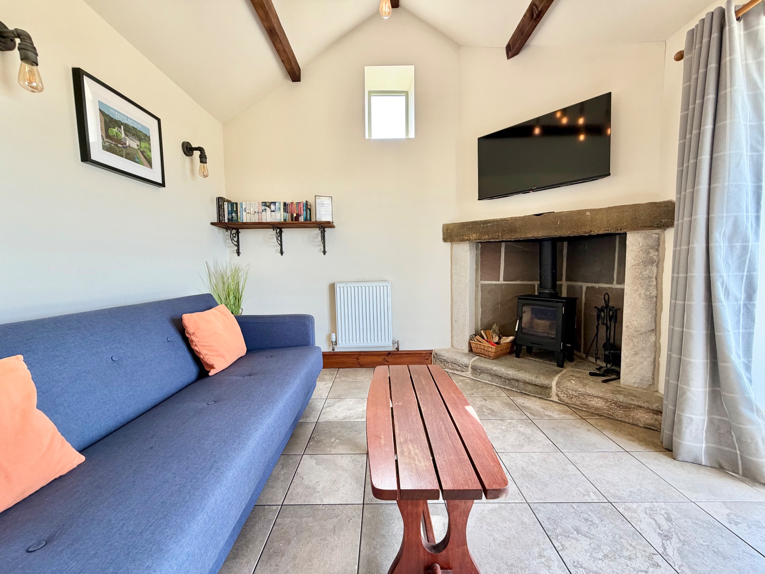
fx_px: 309
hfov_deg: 102.1
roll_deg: +0.5
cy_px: 287
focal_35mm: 14
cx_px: 382
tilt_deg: -4.1
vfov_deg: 85.7
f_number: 2.2
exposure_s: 1/100
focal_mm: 2.22
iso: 100
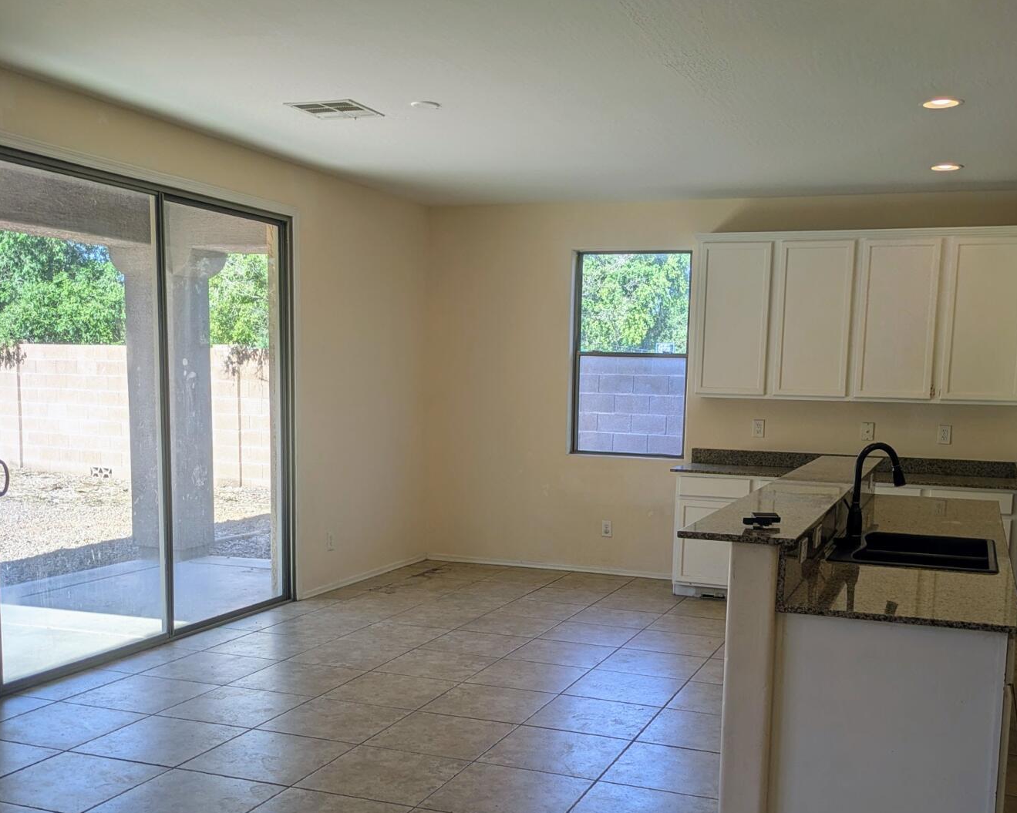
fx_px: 1114
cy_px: 521
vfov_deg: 39.8
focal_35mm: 37
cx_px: 564
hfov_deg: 49.0
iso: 50
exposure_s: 1/421
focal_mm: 5.43
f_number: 1.89
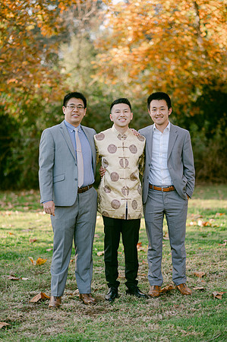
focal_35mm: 85
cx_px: 114
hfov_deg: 16.0
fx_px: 806
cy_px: 171
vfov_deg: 23.9
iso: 200
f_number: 2
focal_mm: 85
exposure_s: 1/640
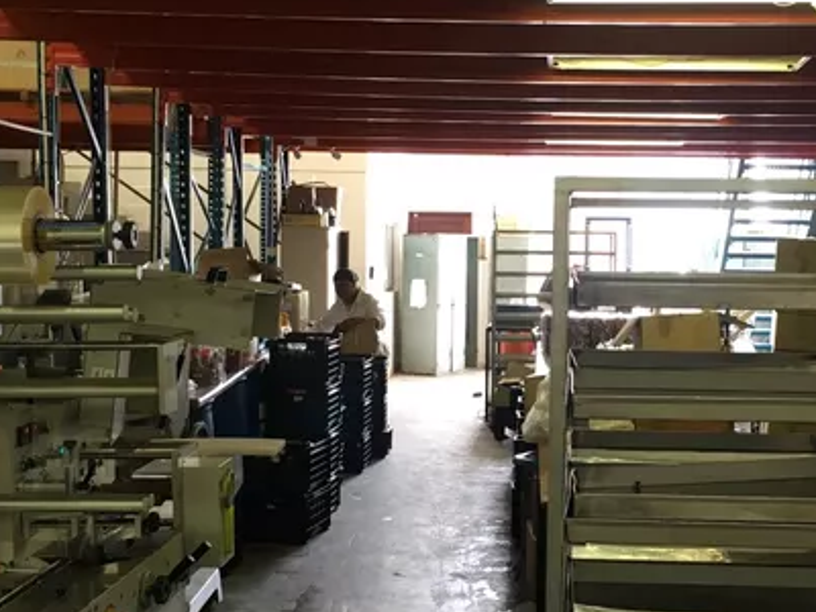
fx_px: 1367
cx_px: 512
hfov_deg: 33.1
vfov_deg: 25.2
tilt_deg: -2.3
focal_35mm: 58
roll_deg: -1.6
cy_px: 337
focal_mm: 4.15
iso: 64
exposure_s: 1/33
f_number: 2.2
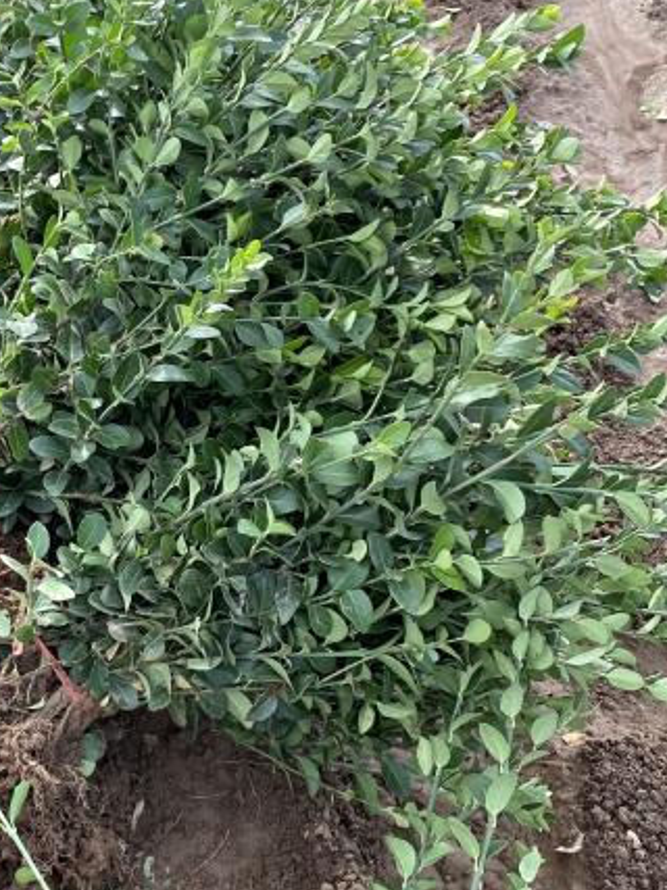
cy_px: 401
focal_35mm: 65
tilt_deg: -44.8
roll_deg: +0.0
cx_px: 35
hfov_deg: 21.9
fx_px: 1671
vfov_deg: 29.8
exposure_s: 1/177
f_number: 1.8
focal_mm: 4.25
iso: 32
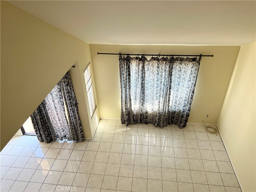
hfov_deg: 67.3
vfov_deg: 53.1
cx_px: 128
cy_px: 96
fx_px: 192
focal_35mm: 26
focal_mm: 5.7
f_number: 1.5
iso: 64
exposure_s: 1/120
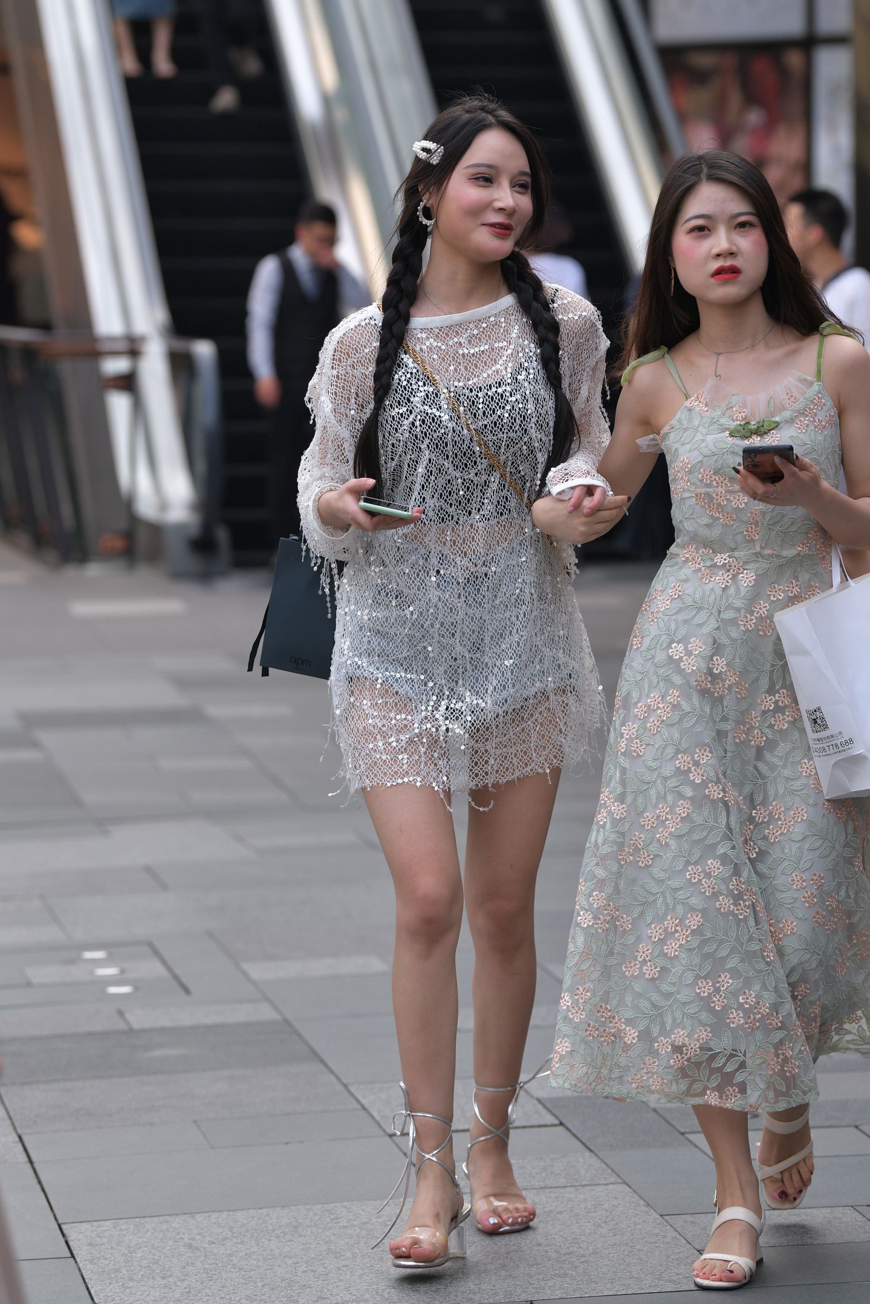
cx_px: 488
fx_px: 5581
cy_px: 483
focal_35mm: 154
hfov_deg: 8.9
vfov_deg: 13.3
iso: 500
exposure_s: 1/640
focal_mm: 122
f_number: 4
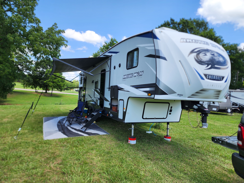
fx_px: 162
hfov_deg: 73.9
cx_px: 122
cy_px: 92
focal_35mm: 23
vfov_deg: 58.9
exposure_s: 1/568
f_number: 1.8
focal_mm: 6.4
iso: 12
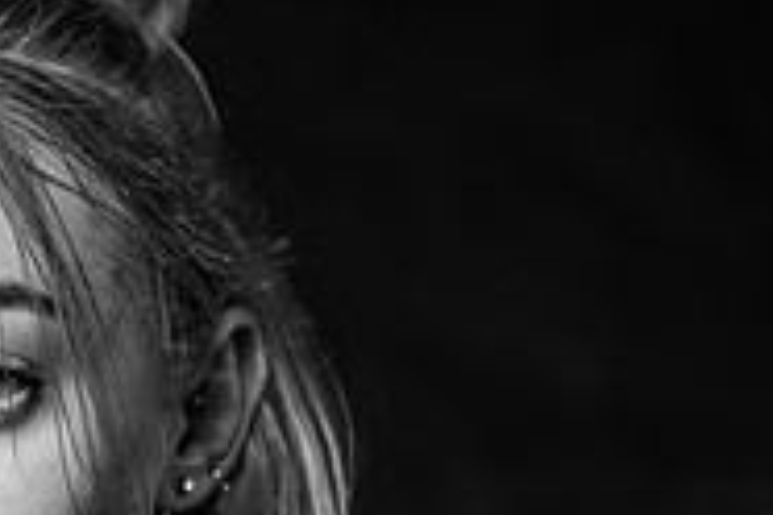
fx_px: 5024
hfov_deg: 8.7
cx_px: 4
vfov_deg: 5.8
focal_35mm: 234
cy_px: 762
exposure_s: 1/400
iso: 400
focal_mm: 75
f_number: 2.8
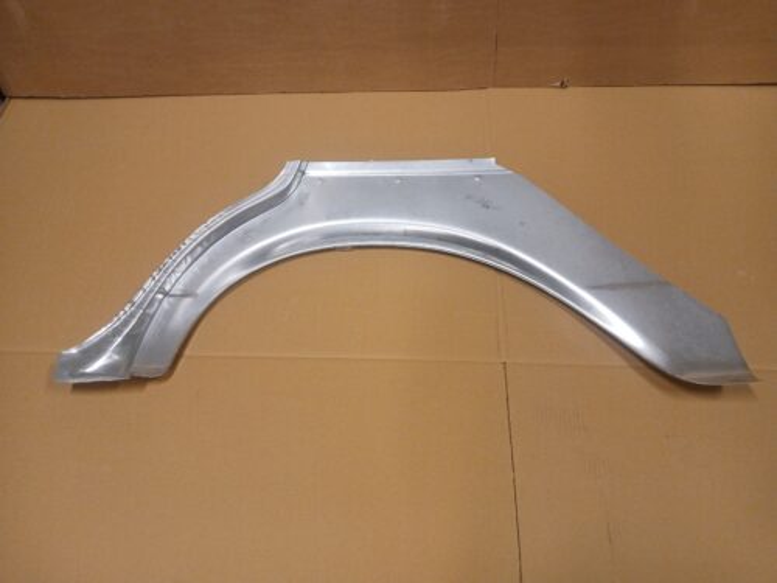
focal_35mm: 26
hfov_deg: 67.3
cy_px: 292
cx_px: 388
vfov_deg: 53.1
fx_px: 584
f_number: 1.8
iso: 200
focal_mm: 3.98
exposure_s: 1/33.3
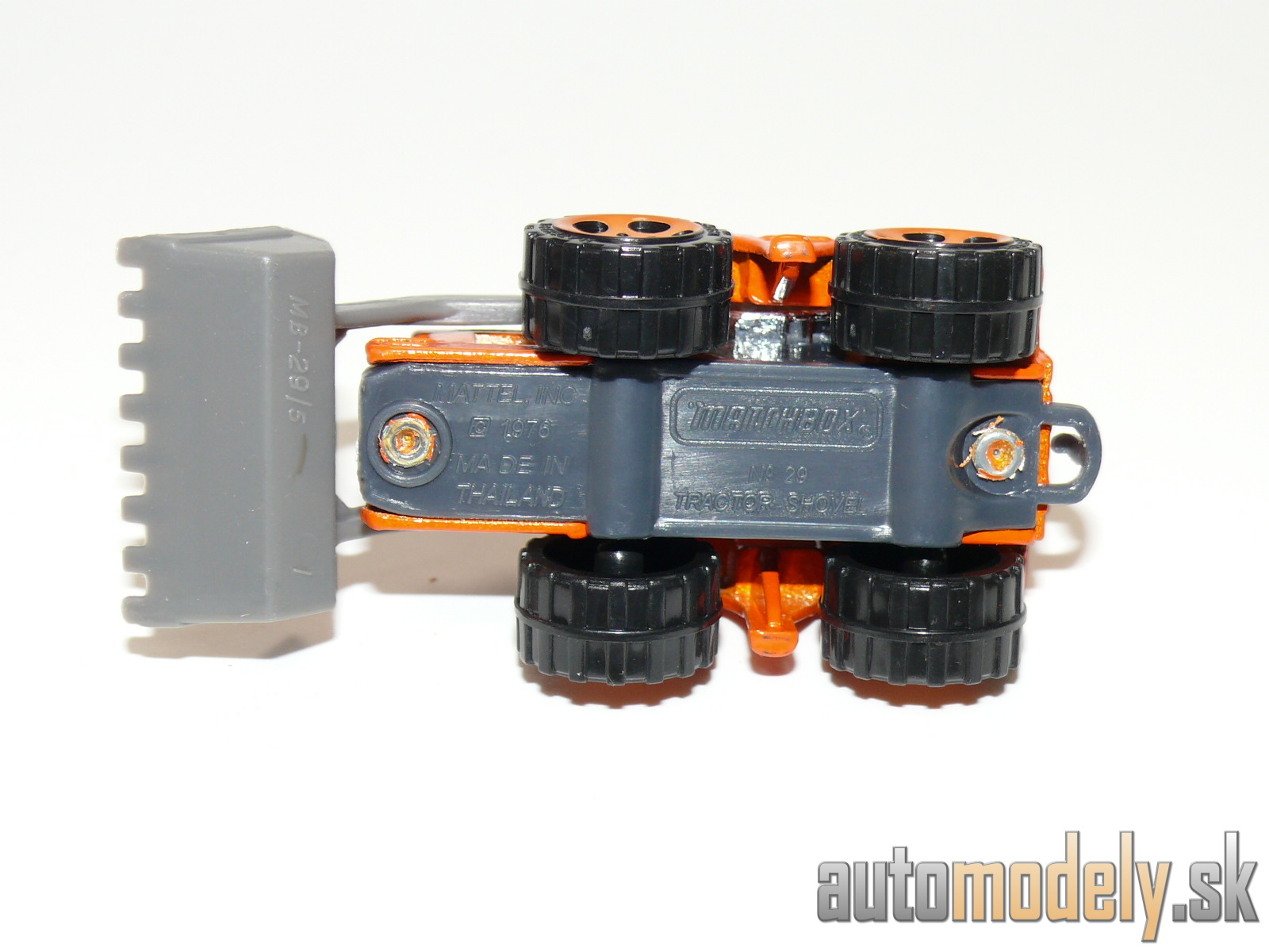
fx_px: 2493
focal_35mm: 68
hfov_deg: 28.6
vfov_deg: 21.6
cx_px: 634
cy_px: 476
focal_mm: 10.8
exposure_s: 1/30
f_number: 4
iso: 100
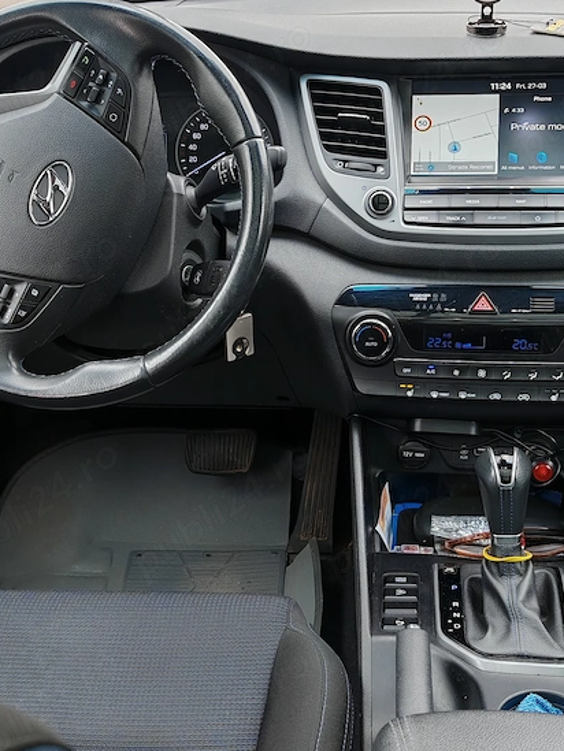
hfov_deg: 28.5
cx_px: 318
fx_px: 1107
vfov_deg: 37.5
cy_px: 346
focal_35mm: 51
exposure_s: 1/130
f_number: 2
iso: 64
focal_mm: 6.83
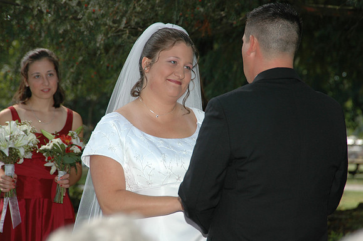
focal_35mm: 180
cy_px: 120
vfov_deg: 7.6
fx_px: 1814
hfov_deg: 11.4
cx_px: 182
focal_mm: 120
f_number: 5.6
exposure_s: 1/250
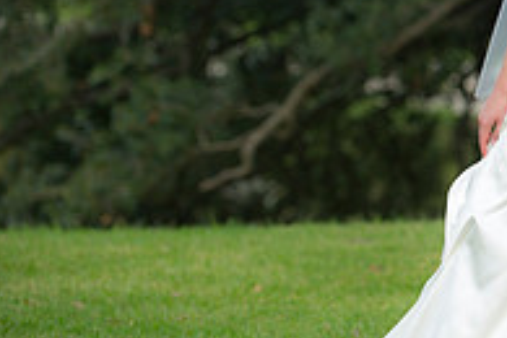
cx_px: 658
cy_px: 29
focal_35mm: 327
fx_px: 4605
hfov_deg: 6.3
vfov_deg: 4.2
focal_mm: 110
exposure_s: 1/800
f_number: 2.8
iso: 320
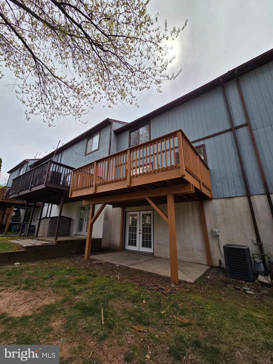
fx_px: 137
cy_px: 182
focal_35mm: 13
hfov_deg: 89.9
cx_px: 136
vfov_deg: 106.2
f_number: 2.2
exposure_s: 1/2066
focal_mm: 2.2
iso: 50
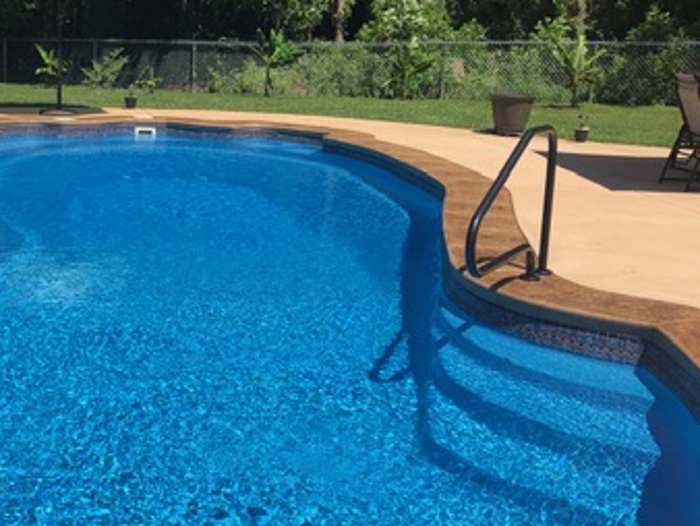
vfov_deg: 27.6
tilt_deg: -13.8
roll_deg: -1.6
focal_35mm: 53
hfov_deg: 35.6
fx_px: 1073
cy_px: 259
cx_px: 203
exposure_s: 1/2183
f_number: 1.8
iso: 20
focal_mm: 3.99
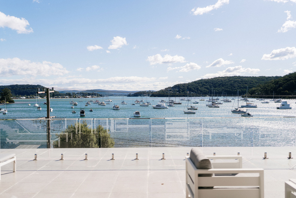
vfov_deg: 37.8
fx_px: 288
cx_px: 148
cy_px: 99
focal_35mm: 35
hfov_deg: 54.4
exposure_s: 1/8000
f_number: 1.4
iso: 100
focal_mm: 35
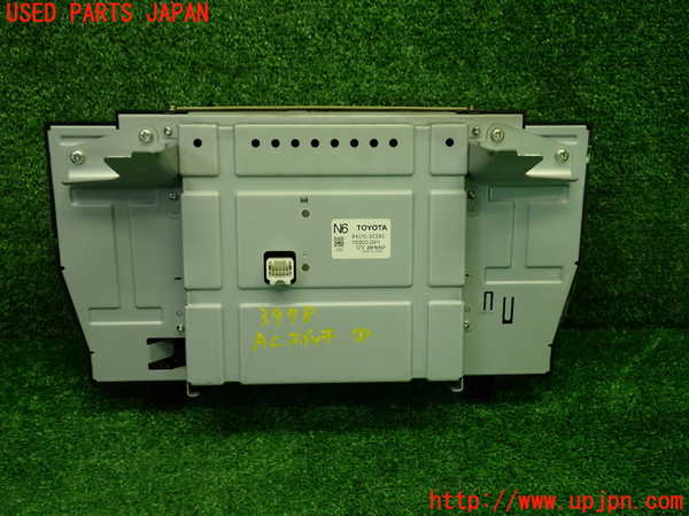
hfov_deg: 51.4
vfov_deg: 39.7
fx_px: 717
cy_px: 258
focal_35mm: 36
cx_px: 344
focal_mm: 6.37
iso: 160
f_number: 2.5
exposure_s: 1/80
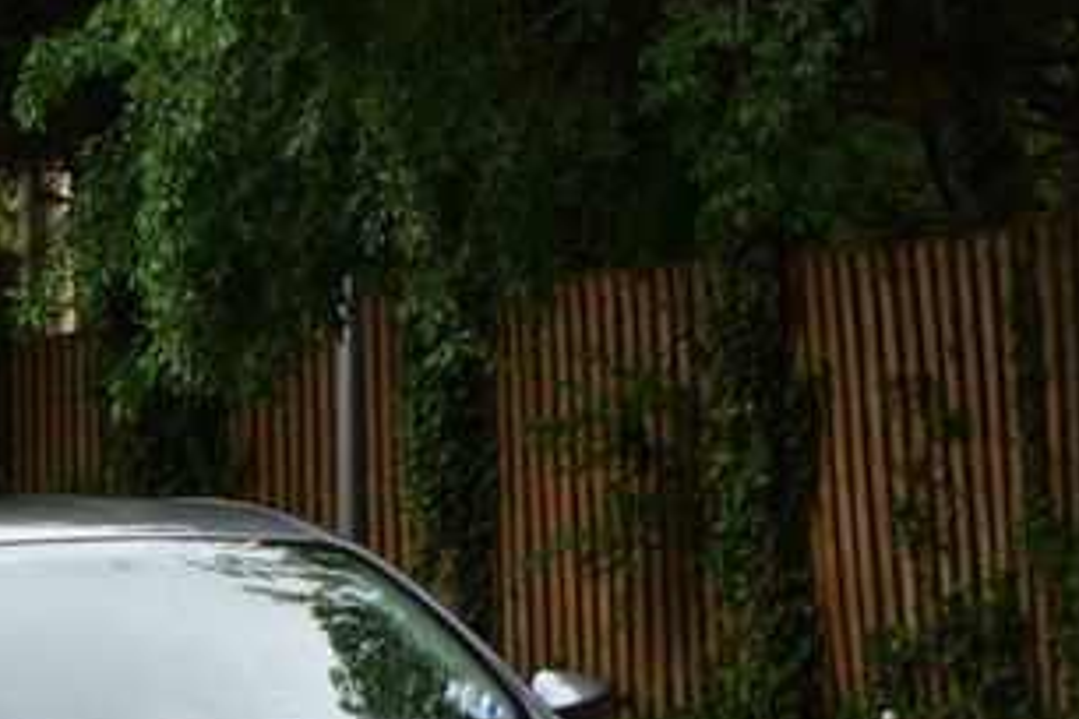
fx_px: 8452
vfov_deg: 4.9
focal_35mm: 282
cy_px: 680
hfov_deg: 7.3
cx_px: 46
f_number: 5.6
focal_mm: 90
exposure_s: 1/250
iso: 200
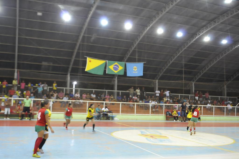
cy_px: 80
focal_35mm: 39
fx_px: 259
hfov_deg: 49.6
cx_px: 120
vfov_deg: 34.1
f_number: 5
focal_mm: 26
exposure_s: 1/60
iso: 2000
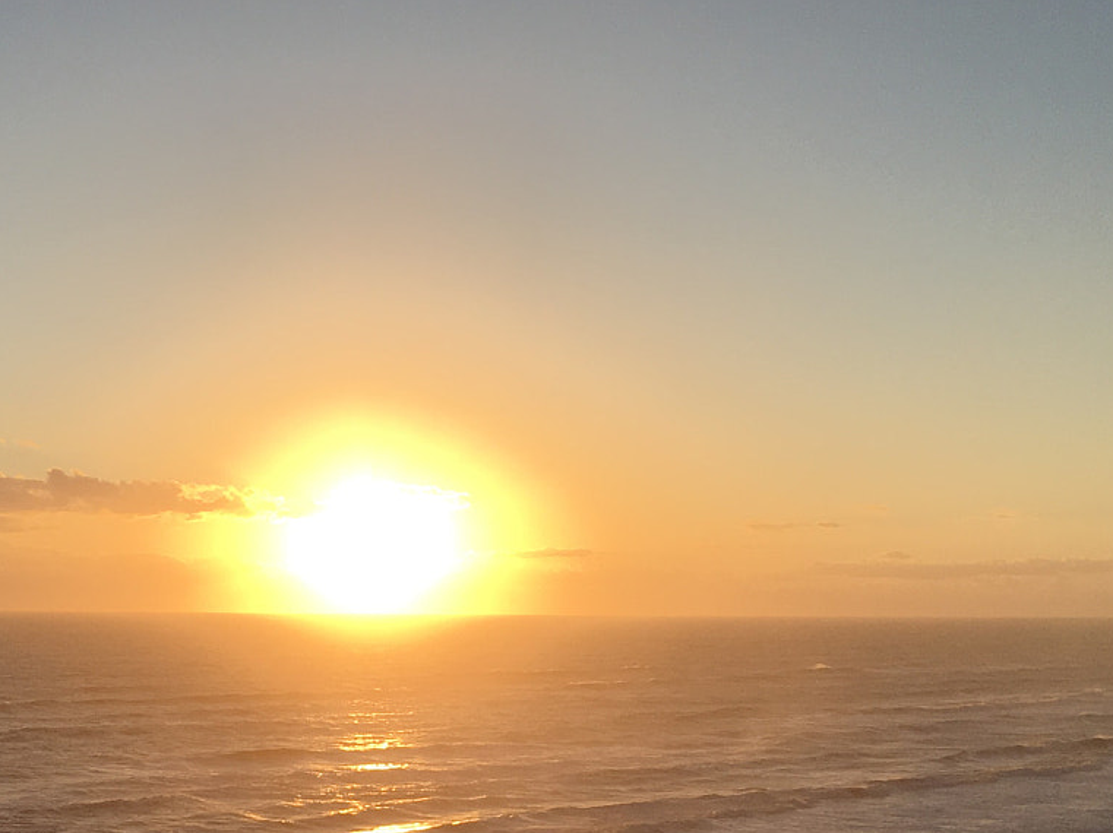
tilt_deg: -3.7
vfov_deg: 23.2
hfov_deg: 31.5
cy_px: 805
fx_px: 1960
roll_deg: -0.4
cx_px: 383
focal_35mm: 61
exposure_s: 1/1972
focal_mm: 4.15
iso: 25
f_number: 2.2
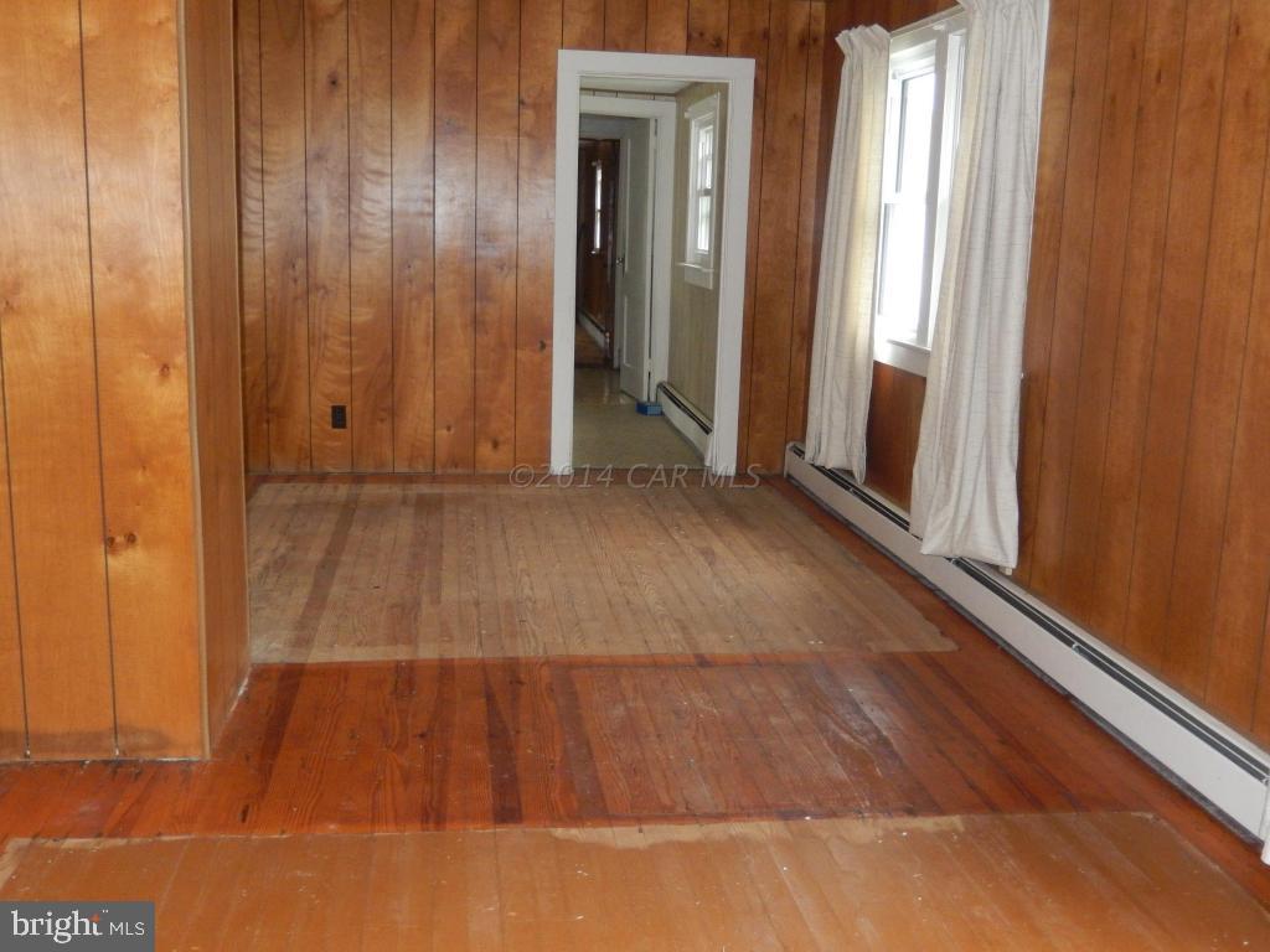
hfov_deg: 51.4
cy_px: 476
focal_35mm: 36
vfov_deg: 39.7
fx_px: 1321
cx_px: 635
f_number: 4
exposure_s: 1/30
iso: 500
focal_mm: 6.5
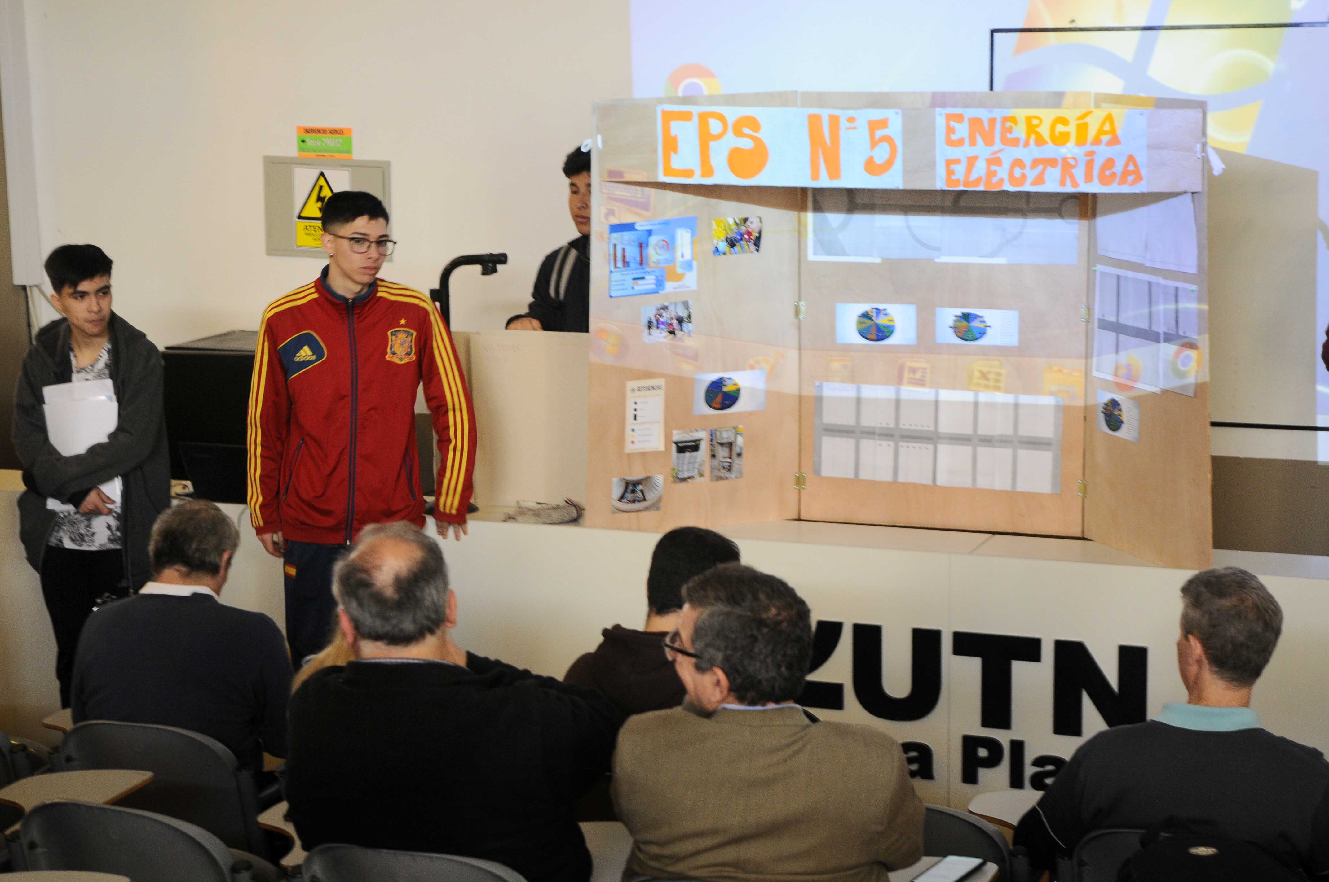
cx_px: 664
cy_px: 441
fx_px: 2655
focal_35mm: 72
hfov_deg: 28.1
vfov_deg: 18.9
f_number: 4.5
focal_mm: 48
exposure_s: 1/15
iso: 800
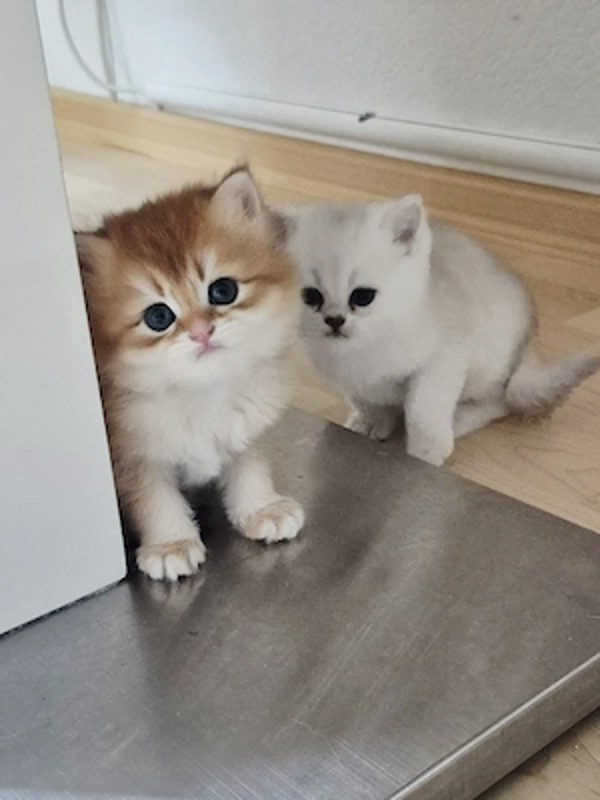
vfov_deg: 73.9
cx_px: 300
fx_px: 532
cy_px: 400
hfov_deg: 58.9
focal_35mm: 23
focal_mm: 5.4
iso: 1000
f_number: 1.8
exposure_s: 1/100
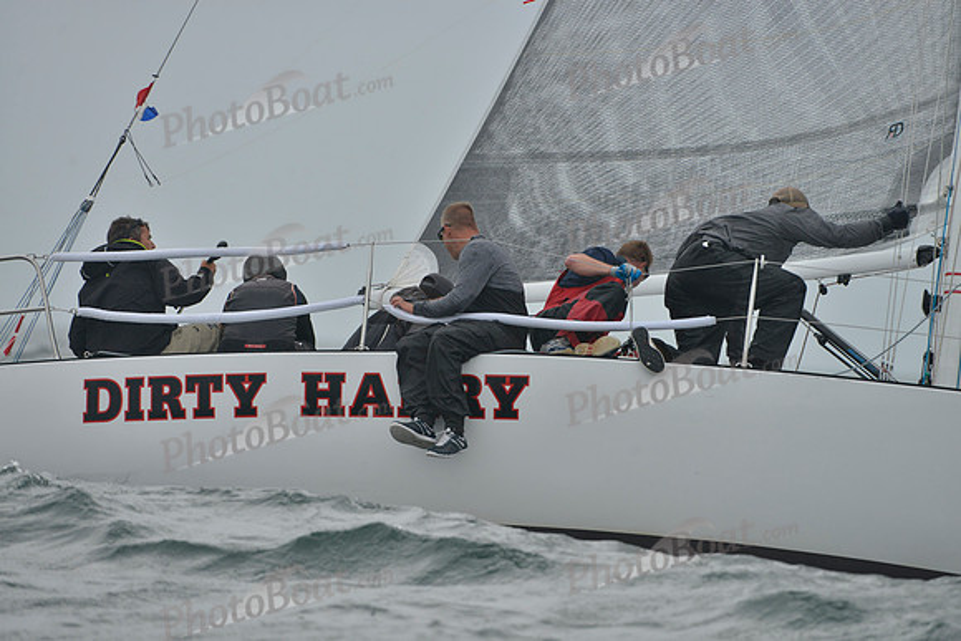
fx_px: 8010
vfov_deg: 4.6
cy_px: 320
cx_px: 480
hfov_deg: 6.9
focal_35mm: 300
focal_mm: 300
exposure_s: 1/800
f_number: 6.3
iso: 400
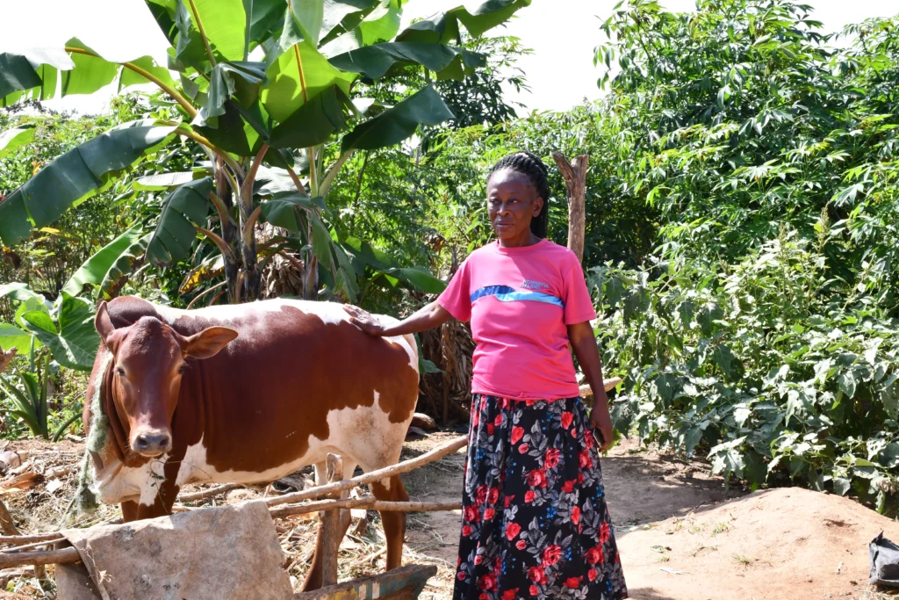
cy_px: 300
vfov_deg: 22.6
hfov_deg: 33.4
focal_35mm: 60
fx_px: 1498
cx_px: 450
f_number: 16
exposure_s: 1/100
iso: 400
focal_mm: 40
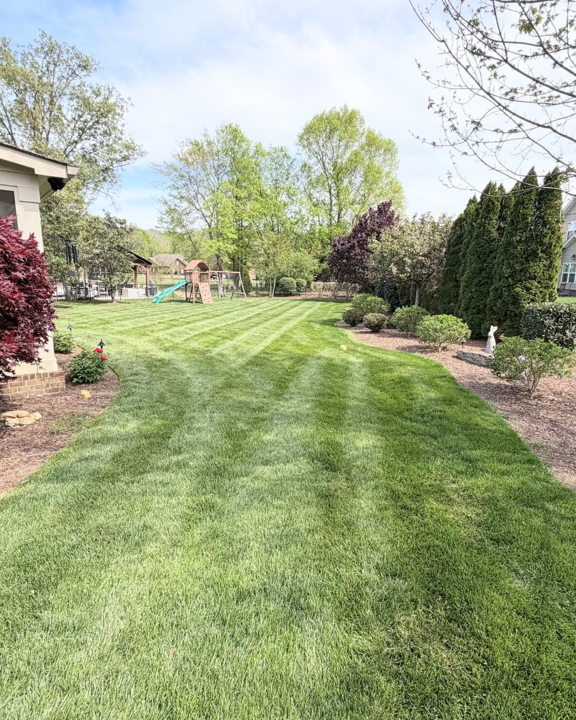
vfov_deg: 83.3
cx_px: 304
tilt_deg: -8.8
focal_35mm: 19
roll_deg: -0.3
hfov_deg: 70.8
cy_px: 349
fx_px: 405
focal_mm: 2.22
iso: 40
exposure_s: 1/770
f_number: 2.2
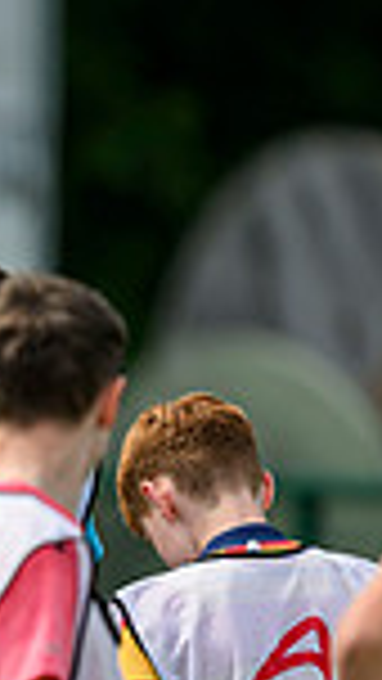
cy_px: 790
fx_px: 29048
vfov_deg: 1.3
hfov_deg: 0.8
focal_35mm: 1614
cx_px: -818
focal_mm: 400
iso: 160
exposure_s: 1/800
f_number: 3.2
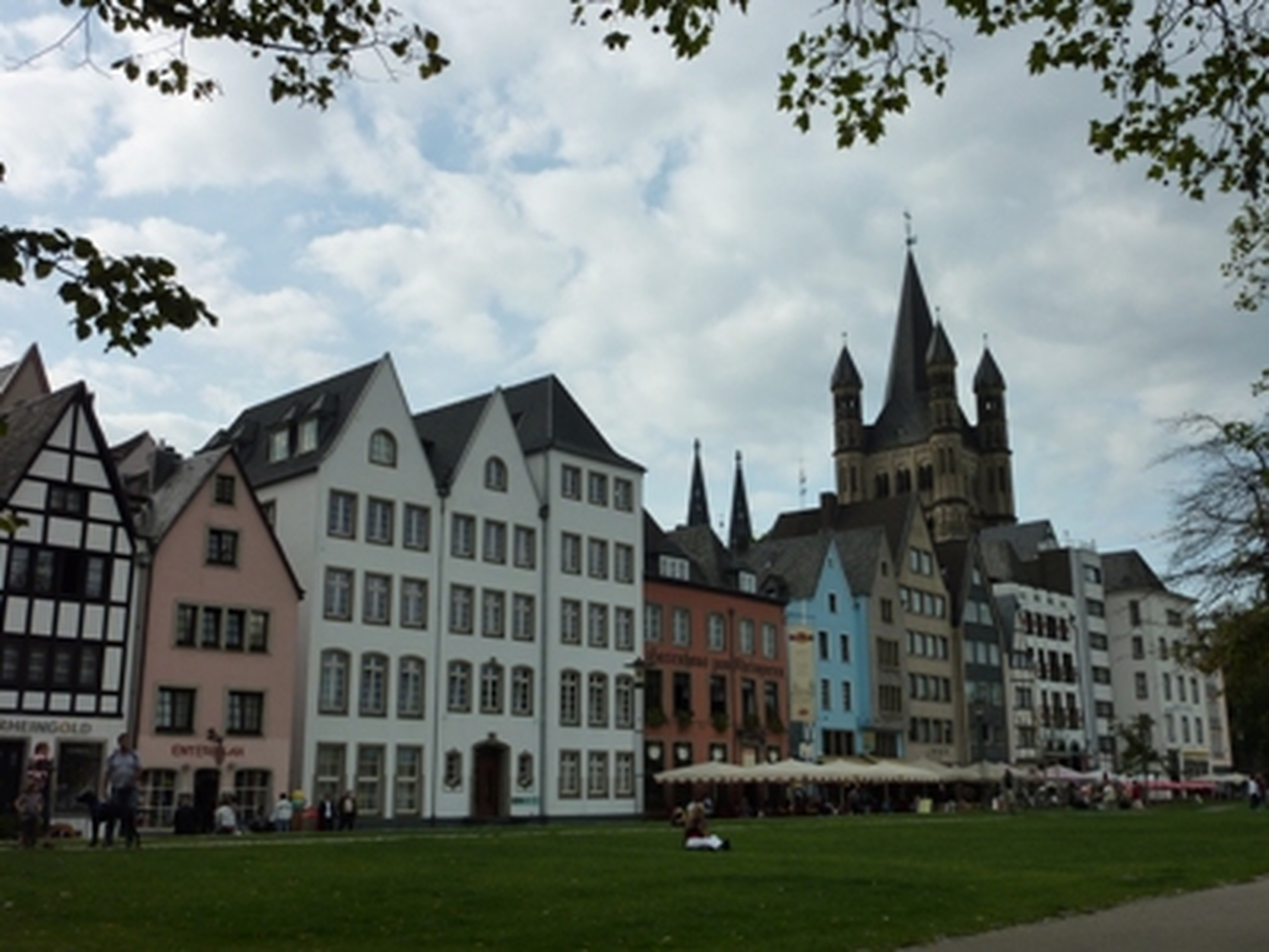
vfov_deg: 40.7
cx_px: 634
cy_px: 476
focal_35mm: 35
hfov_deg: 52.6
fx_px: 1283
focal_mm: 5.7
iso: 125
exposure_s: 1/500
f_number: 5.6
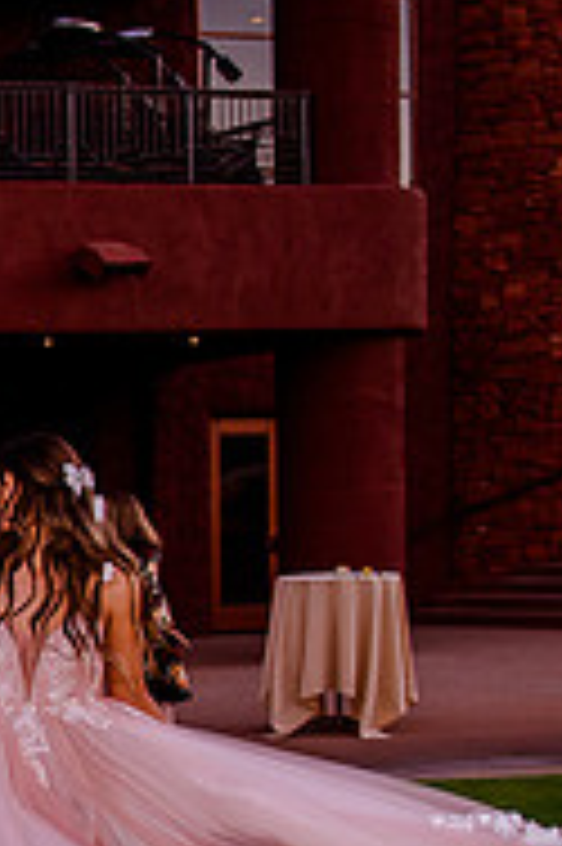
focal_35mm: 93
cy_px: 669
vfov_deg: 21.7
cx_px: -602
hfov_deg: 12.7
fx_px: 2182
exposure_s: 1/320
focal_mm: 27
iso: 640
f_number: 3.2
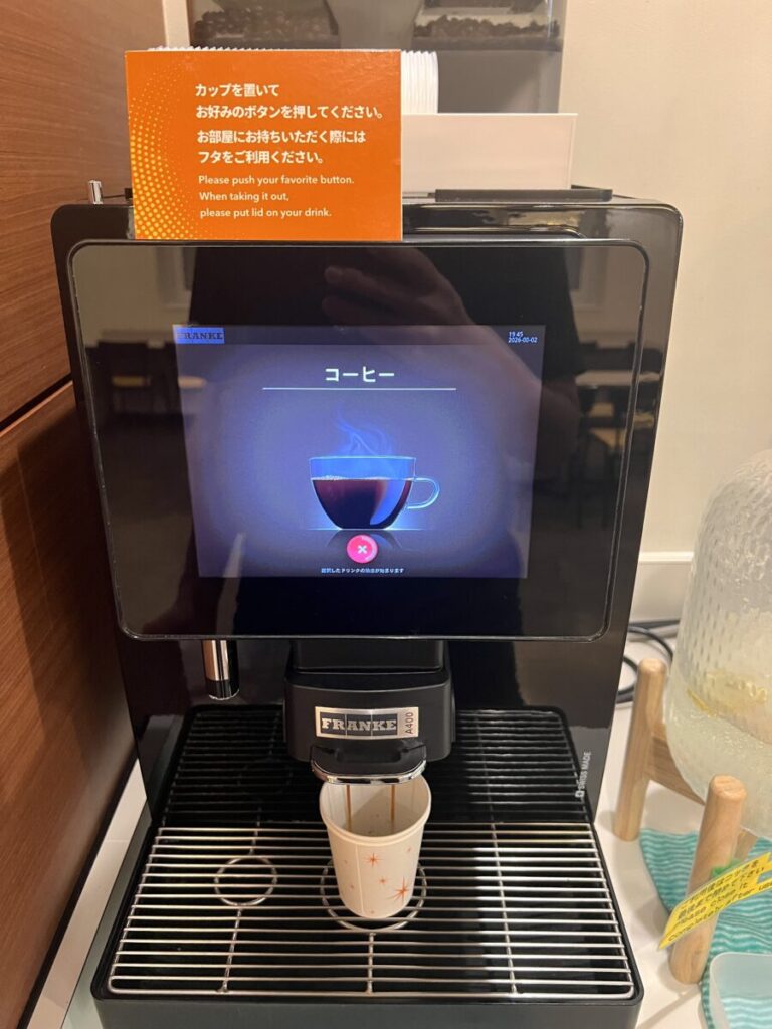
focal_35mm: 26
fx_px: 773
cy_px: 514
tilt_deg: -25.9
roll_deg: -1.1
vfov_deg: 67.3
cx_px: 386
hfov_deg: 53.1
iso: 400
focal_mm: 5.7
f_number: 1.5
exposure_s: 1/50
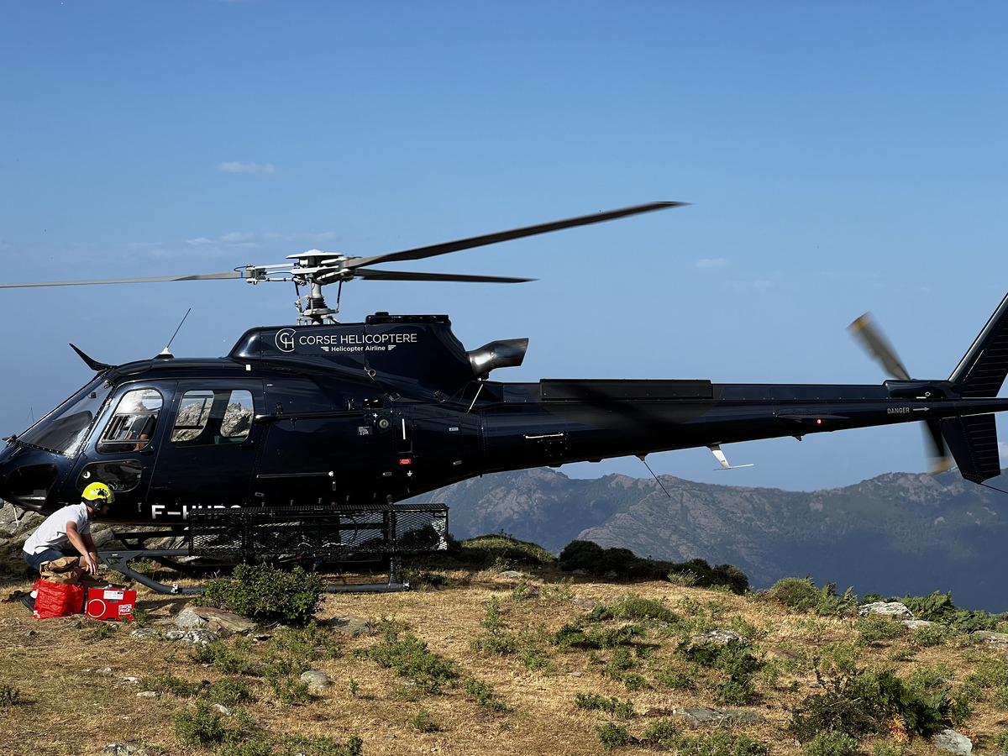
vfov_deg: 19.1
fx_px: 2242
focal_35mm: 77
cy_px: 378
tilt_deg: -2.7
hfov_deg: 25.3
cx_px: 504
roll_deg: +0.1
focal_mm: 9
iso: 32
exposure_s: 1/896
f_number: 2.8
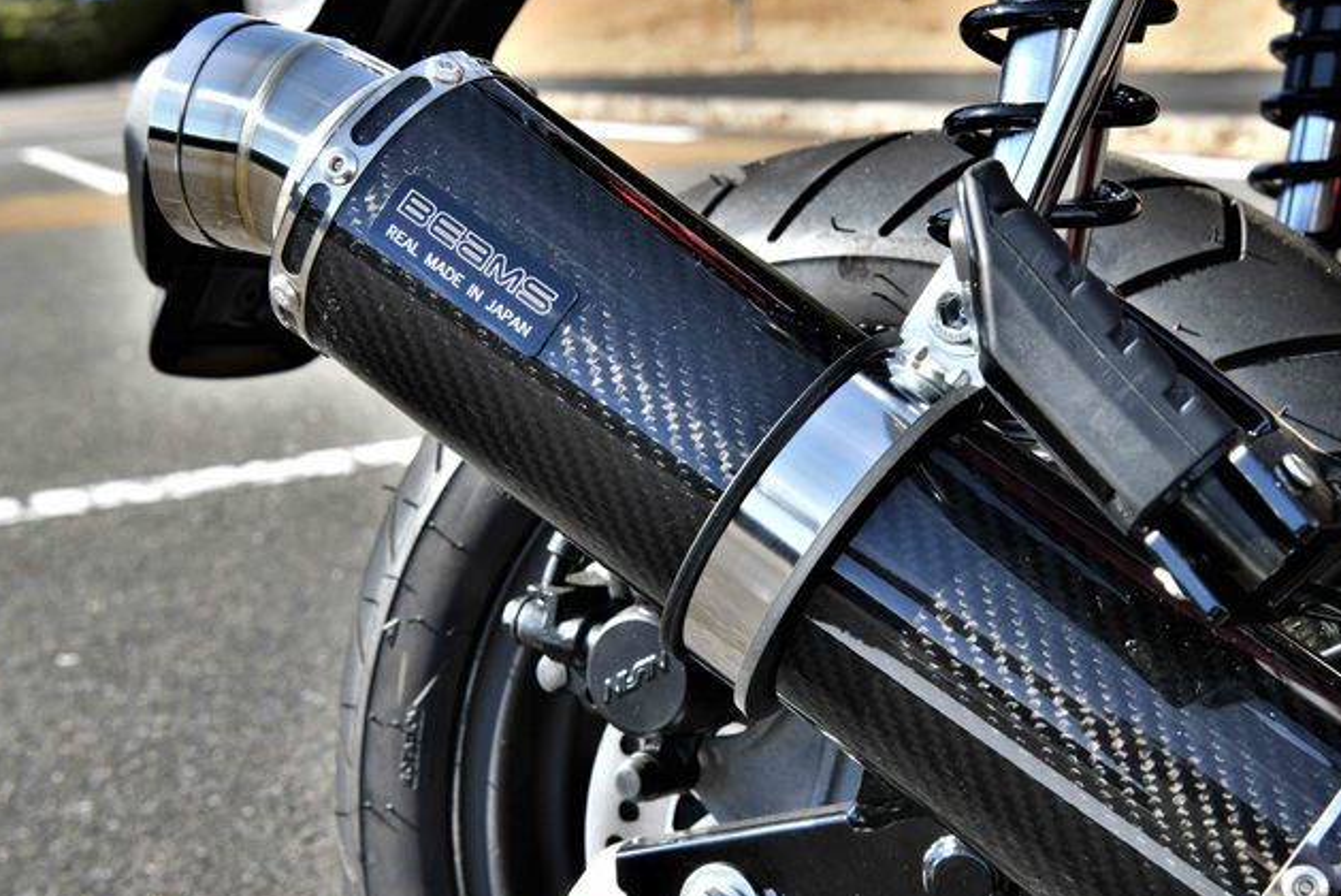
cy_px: 507
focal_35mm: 61
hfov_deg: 32.7
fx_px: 2273
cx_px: 829
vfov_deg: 22.3
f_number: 11
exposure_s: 1/250
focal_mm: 48
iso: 400
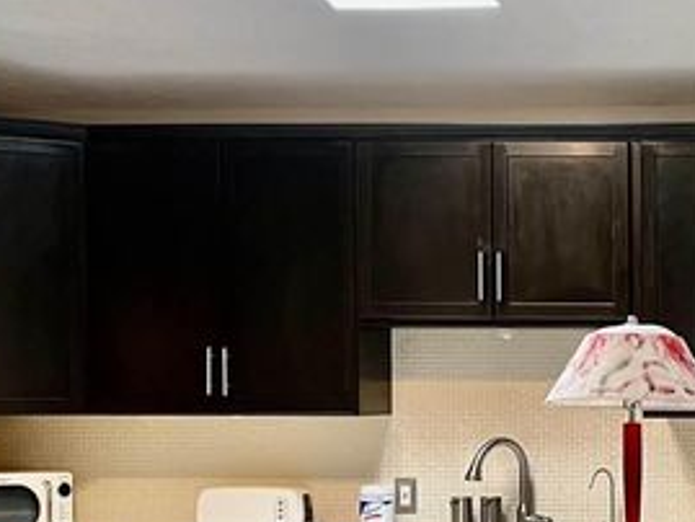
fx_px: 1989
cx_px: 959
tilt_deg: -1.4
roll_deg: -0.8
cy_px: 432
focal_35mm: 99
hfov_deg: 18.2
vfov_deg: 14.8
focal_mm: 5.7
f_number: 1.5
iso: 80
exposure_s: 1/60
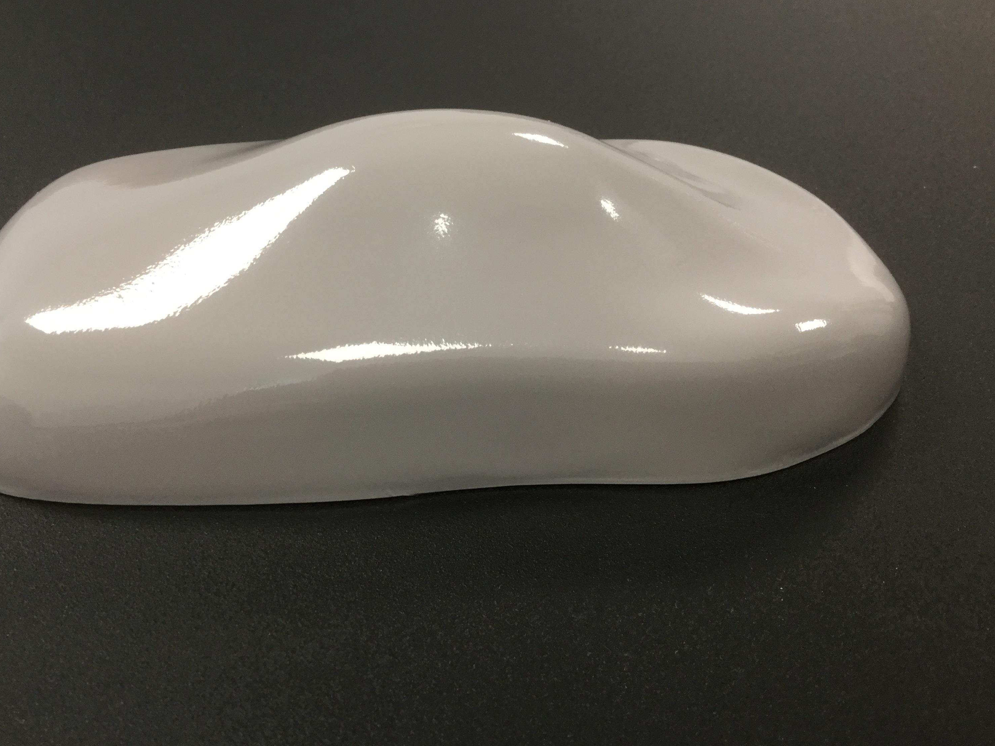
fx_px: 977
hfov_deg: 53.9
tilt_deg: -36.0
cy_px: 343
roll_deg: -1.0
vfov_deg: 41.8
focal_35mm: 34
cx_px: 462
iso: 100
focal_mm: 3.3
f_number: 2.4
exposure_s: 1/33
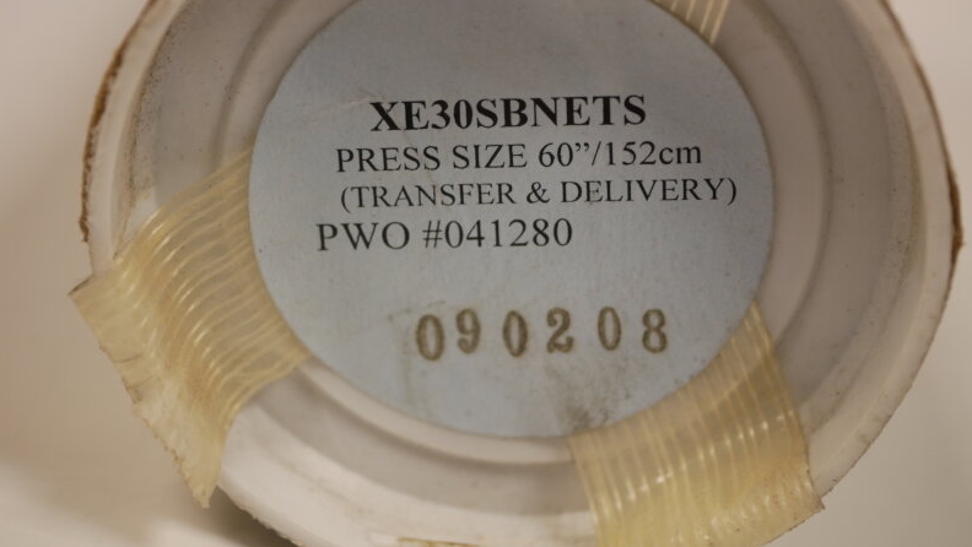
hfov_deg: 31.9
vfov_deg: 18.2
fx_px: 1702
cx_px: 486
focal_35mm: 66
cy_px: 186
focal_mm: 30
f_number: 2.8
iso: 320
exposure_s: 1/60
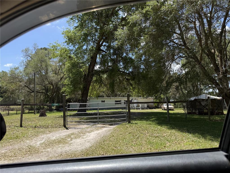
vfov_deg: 56.8
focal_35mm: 24
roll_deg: +1.2
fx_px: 159
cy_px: 86
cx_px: 115
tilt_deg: +6.4
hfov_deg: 71.6
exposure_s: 1/2370
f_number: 1.78
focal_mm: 6.76
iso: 80
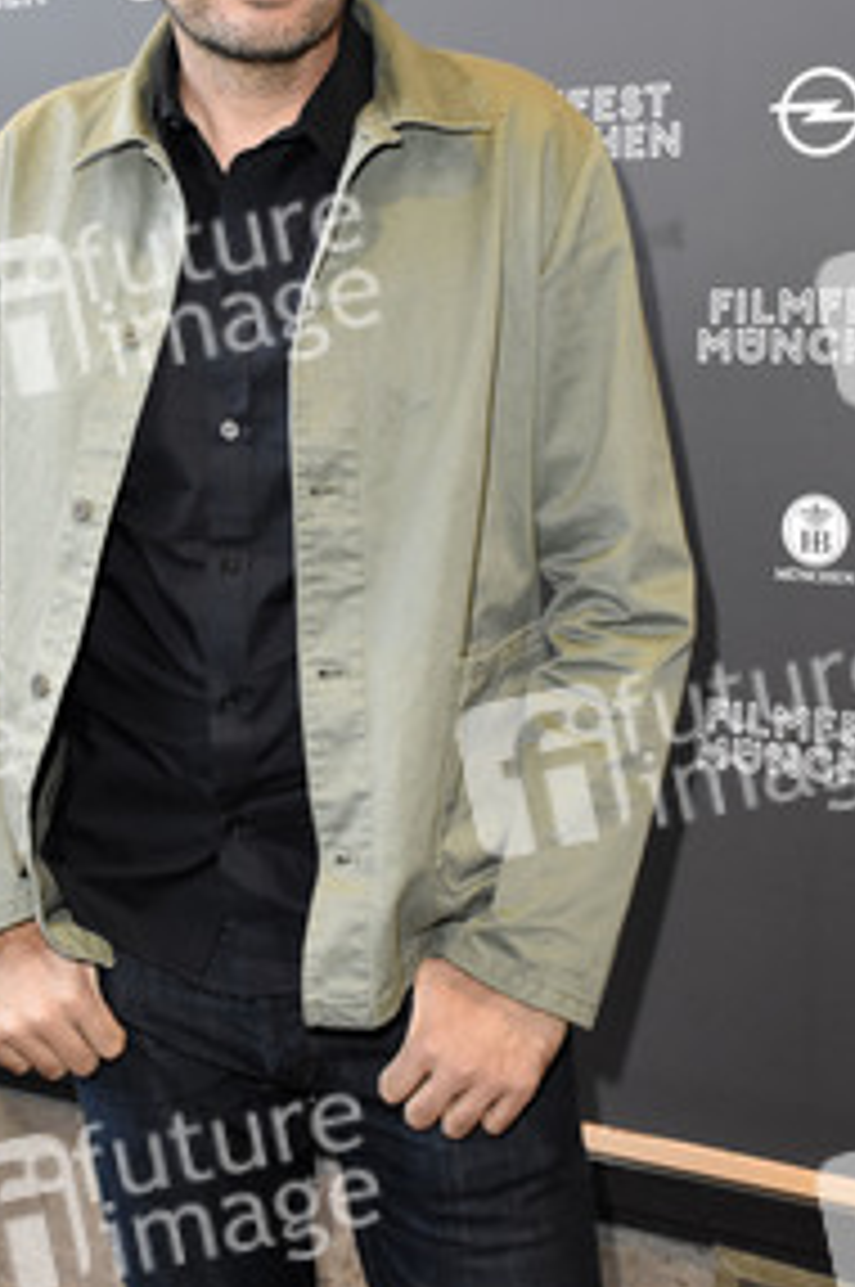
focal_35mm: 57
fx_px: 2025
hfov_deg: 23.7
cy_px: 526
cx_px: 279
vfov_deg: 35.2
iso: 3200
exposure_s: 1/60
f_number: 6.3
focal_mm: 27
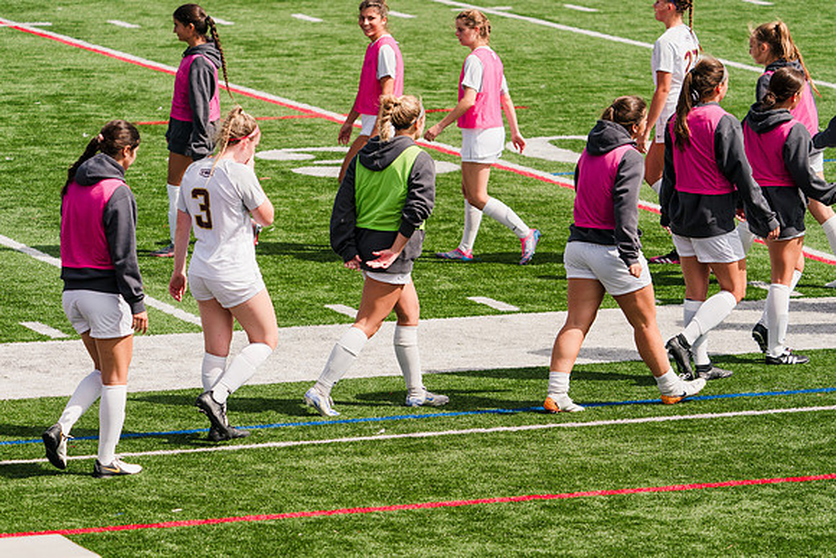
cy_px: 279
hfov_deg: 9.4
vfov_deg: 6.3
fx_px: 5063
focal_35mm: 218
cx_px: 418
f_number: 5.6
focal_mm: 218
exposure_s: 1/1600
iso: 250
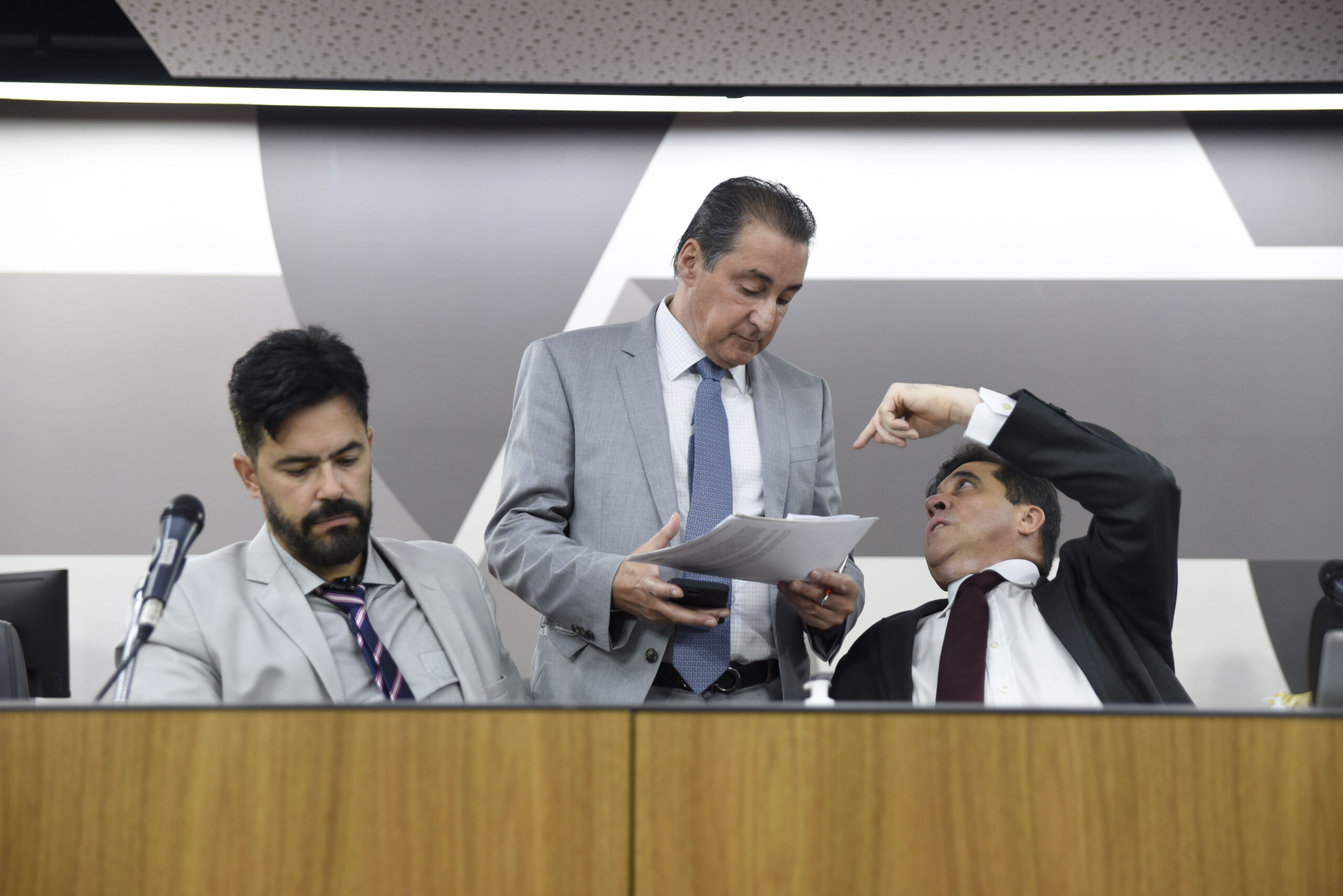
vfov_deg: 24.2
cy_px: 448
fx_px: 2090
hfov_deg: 35.6
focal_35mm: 56
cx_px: 672
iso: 1250
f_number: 2.8
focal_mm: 56
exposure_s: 1/250
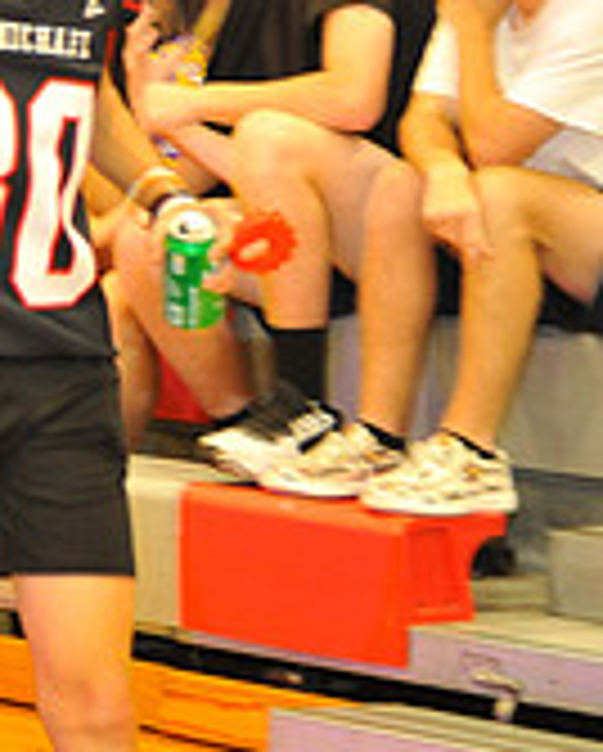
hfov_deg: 5.1
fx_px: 6658
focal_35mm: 299
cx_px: -684
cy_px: 144
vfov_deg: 6.5
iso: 2500
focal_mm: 92
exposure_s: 1/50
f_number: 6.3
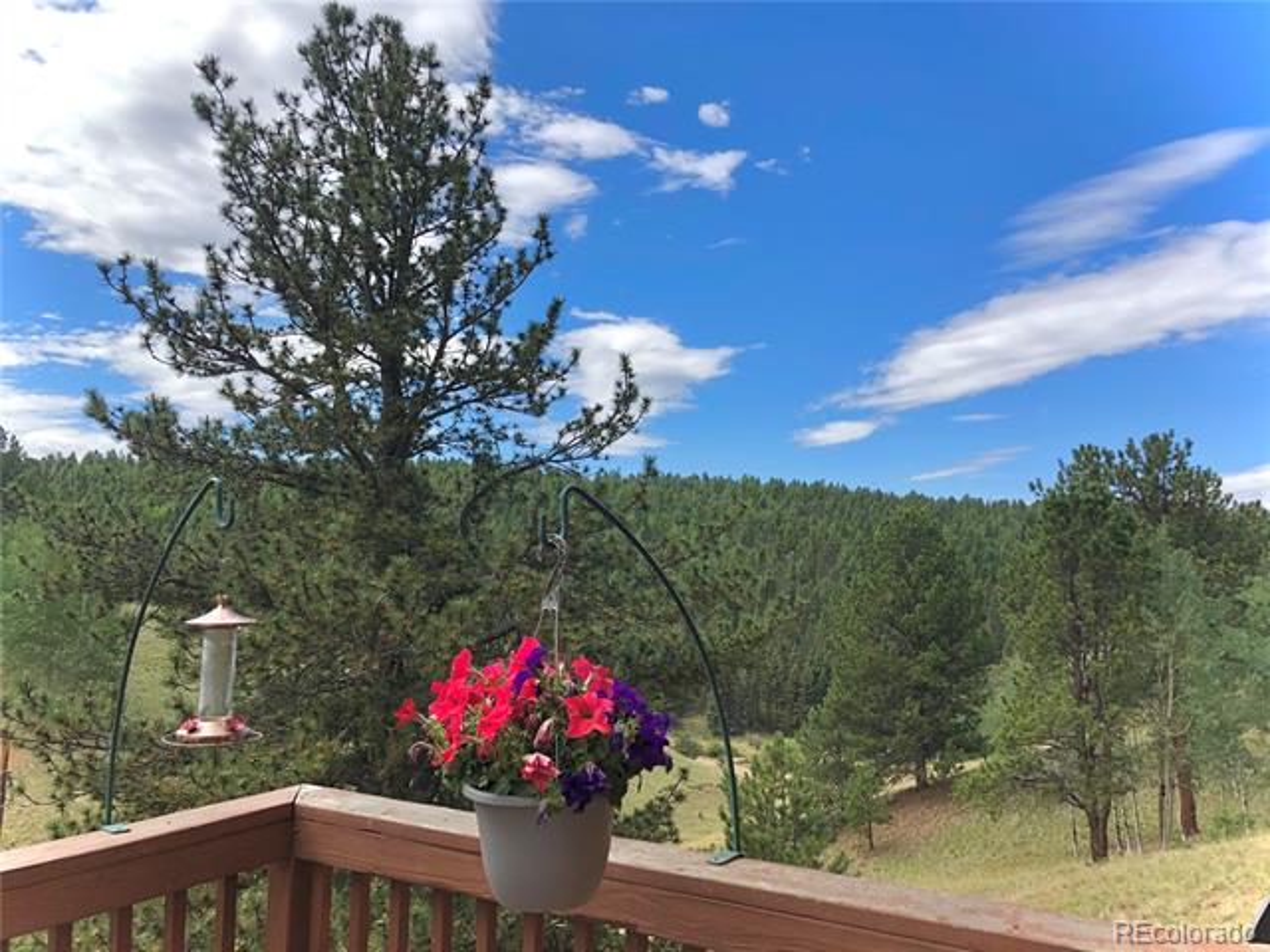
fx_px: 1027
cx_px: 635
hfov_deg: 63.4
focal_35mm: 28
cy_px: 476
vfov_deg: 49.7
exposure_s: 1/1473
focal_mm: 3.99
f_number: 1.8
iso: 20
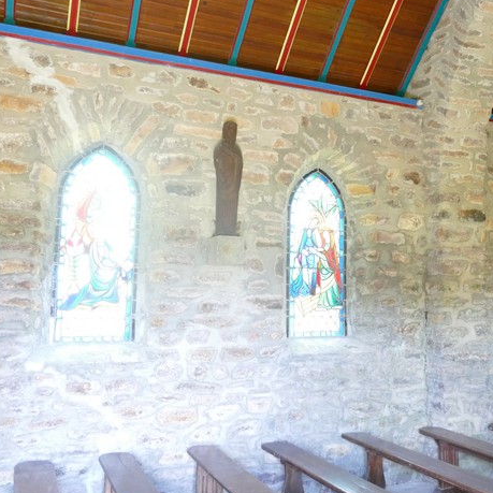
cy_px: 236
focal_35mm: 37
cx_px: 323
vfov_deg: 44.9
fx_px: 596
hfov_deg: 44.4
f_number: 2.8
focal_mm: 9.12
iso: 1600
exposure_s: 1/50
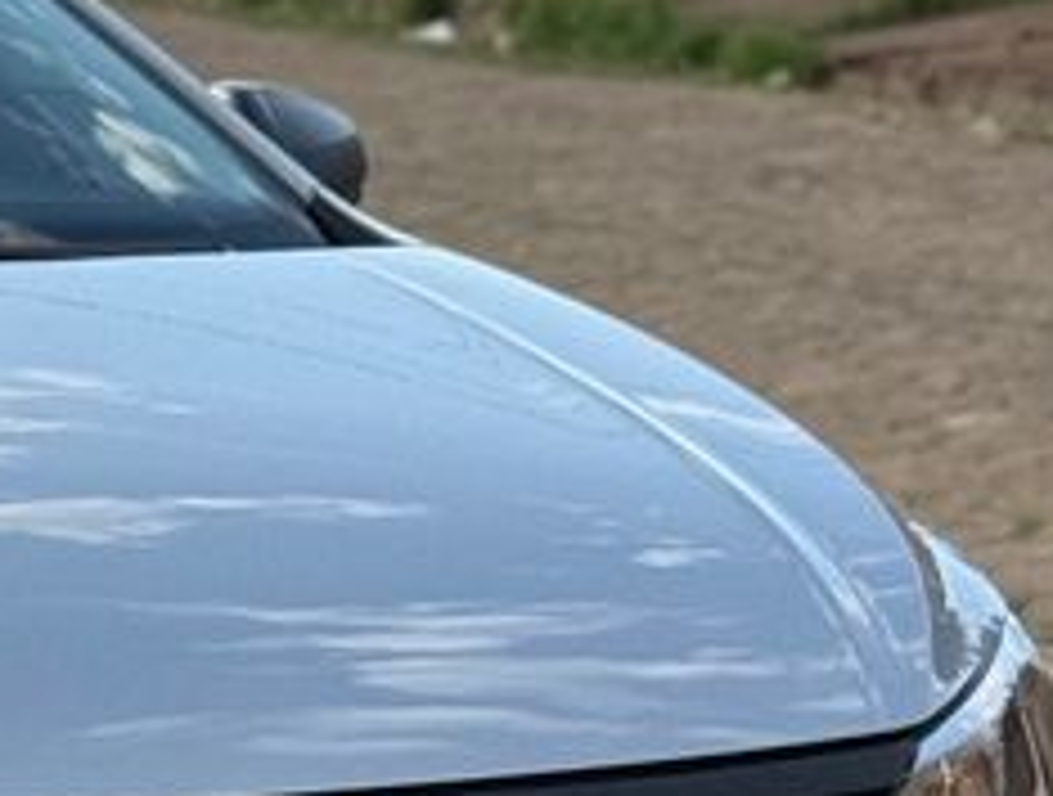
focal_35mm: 195
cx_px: -637
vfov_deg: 7.6
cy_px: 742
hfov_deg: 9.7
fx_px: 5950
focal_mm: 6.76
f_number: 1.78
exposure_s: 1/2762
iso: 100
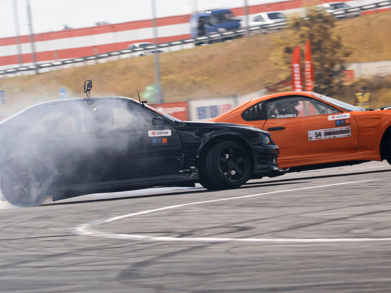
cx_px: 226
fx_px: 4416
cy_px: 159
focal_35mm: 391
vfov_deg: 3.8
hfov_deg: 5.1
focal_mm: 150
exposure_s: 1/125
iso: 100
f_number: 10
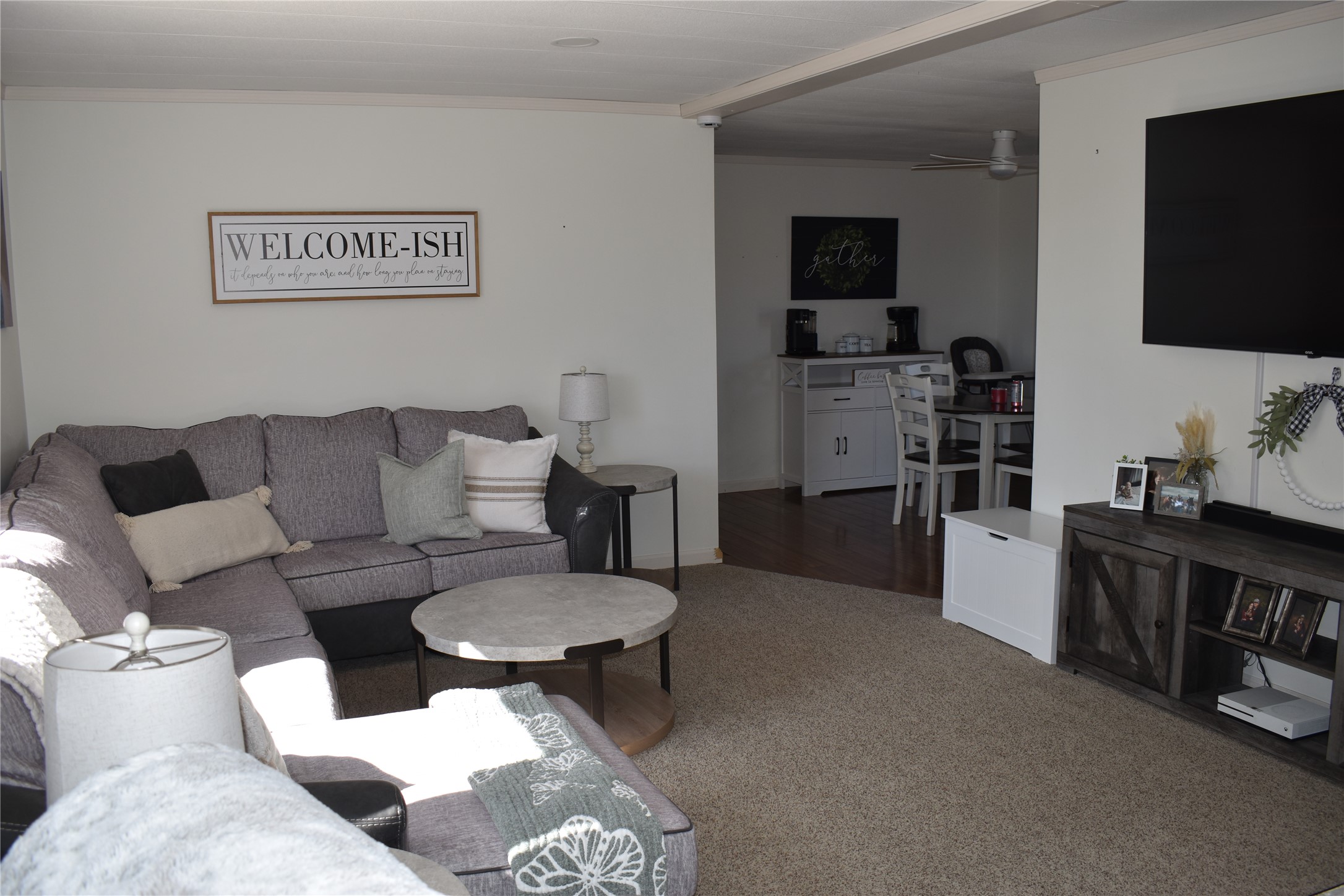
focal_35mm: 30
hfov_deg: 61.9
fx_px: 1120
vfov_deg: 43.6
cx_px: 672
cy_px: 448
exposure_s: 1/125
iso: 140
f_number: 5.6
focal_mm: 20
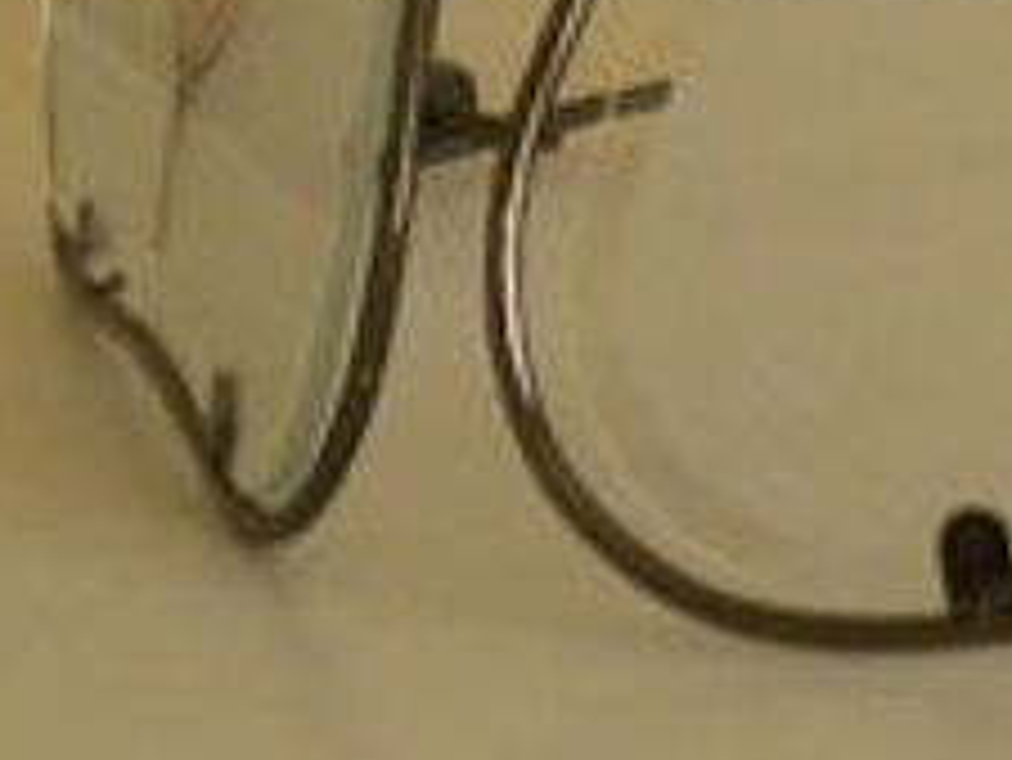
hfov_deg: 8.5
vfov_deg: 6.4
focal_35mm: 231
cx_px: 1084
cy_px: -360
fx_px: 6757
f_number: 3.9
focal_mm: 9.3
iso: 351
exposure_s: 1/58.4
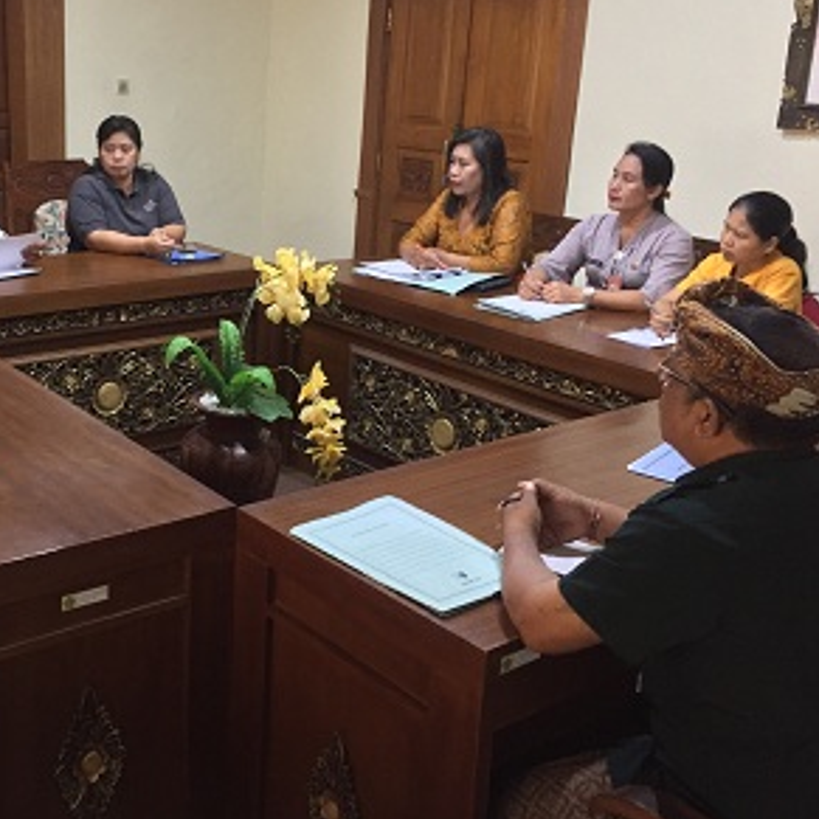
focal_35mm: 41
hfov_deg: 40.0
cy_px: 346
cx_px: 220
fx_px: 1097
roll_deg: -1.0
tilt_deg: -16.1
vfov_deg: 40.8
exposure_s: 1/17
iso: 250
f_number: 2.2
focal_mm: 4.15
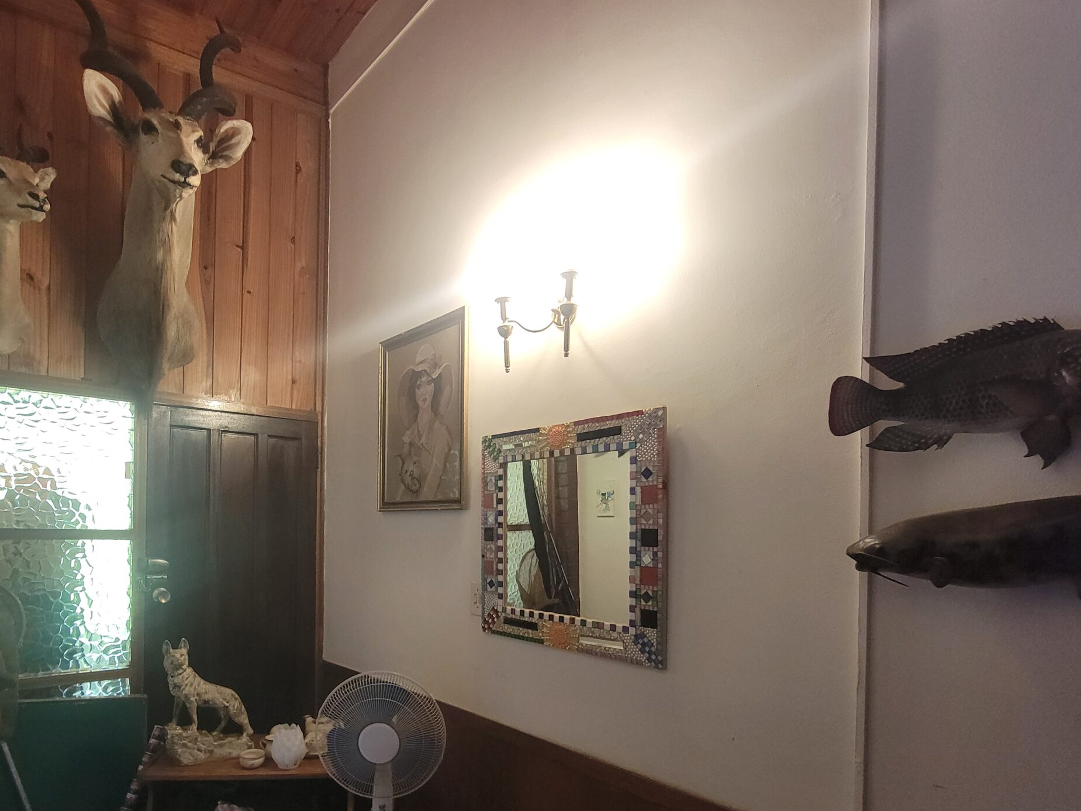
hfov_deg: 86.2
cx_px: 412
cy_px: 526
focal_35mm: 18
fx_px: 562
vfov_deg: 70.0
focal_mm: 2.2
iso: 500
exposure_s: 1/33
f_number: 2.2
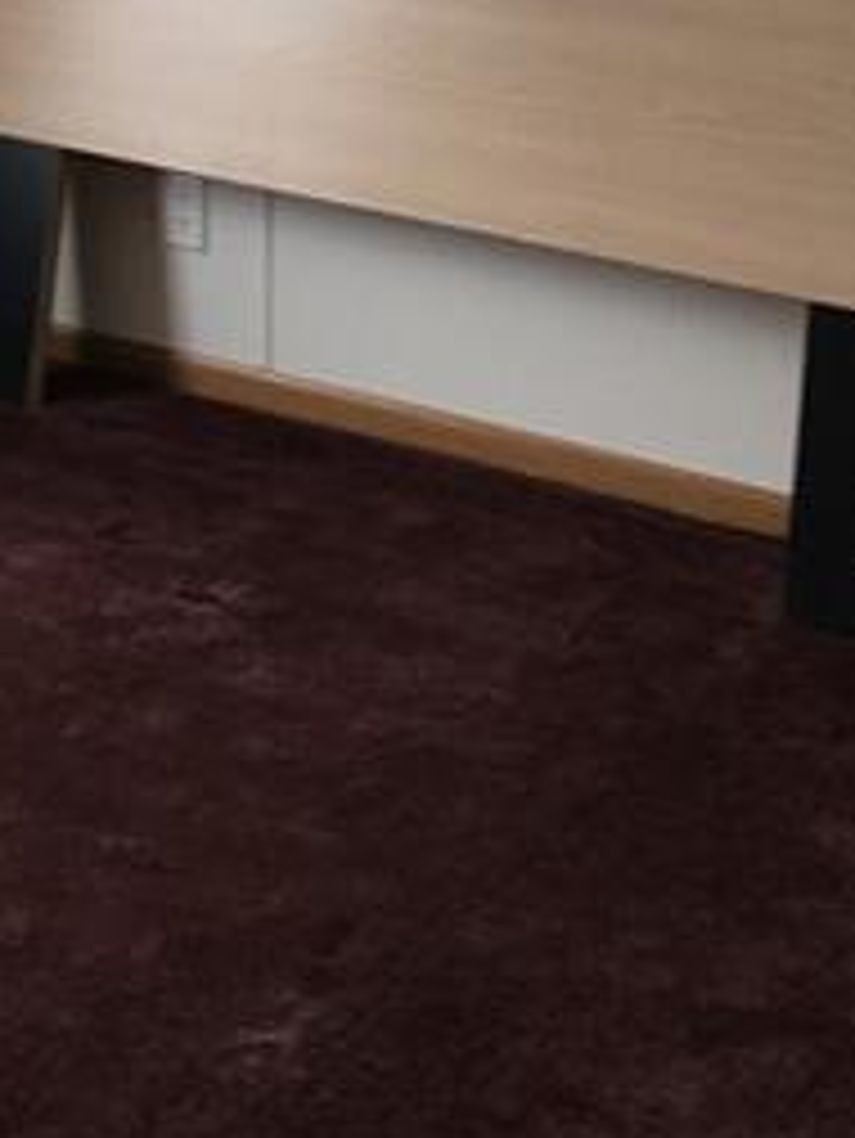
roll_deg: +0.7
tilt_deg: -2.6
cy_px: -355
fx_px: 2896
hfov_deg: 16.4
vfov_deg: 20.3
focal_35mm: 88
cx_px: -50
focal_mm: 4.15
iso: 25
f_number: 2.2
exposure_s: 1/40
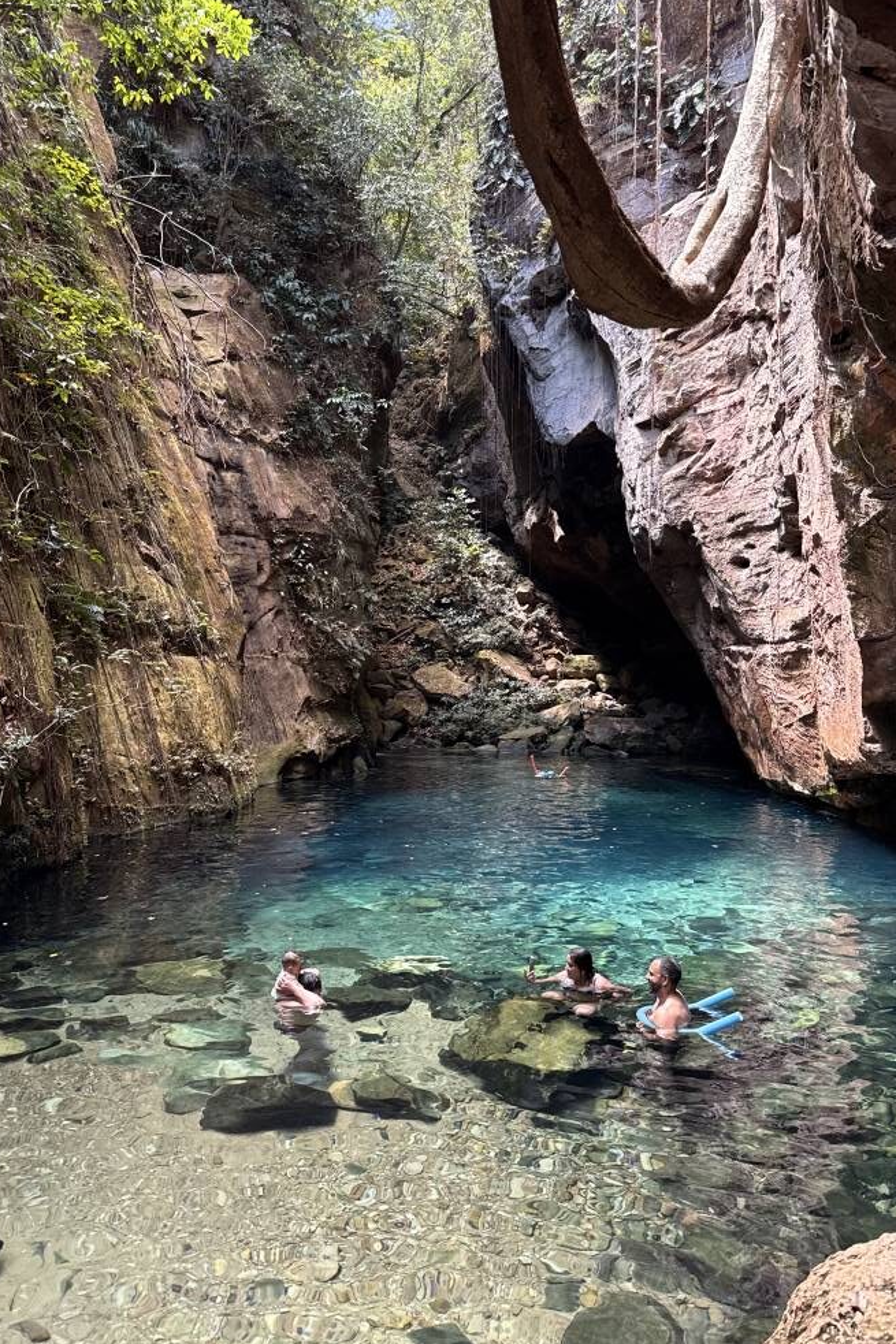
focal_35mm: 26
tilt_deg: +0.0
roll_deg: -0.8
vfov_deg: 69.4
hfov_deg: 49.5
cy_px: 693
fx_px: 971
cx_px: 469
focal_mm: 6.76
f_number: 1.78
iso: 160
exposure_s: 1/121
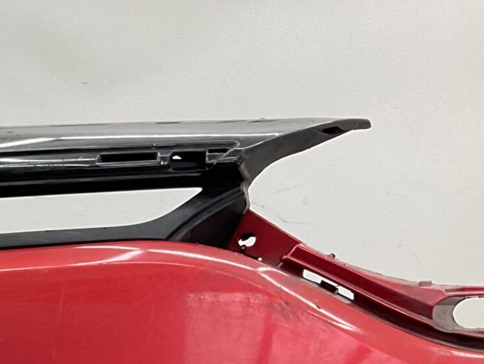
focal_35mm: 100
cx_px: -231
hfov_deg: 17.7
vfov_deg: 13.9
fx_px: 1399
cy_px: 551
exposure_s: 1/120
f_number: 1.8
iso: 50
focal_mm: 3
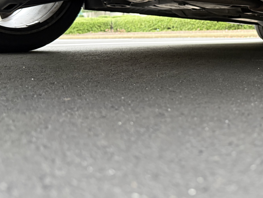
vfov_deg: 27.4
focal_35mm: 51
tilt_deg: +0.6
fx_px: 387
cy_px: 15
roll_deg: +1.0
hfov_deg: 35.5
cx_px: 231
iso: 500
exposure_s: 1/60
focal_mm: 6.76
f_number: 1.78
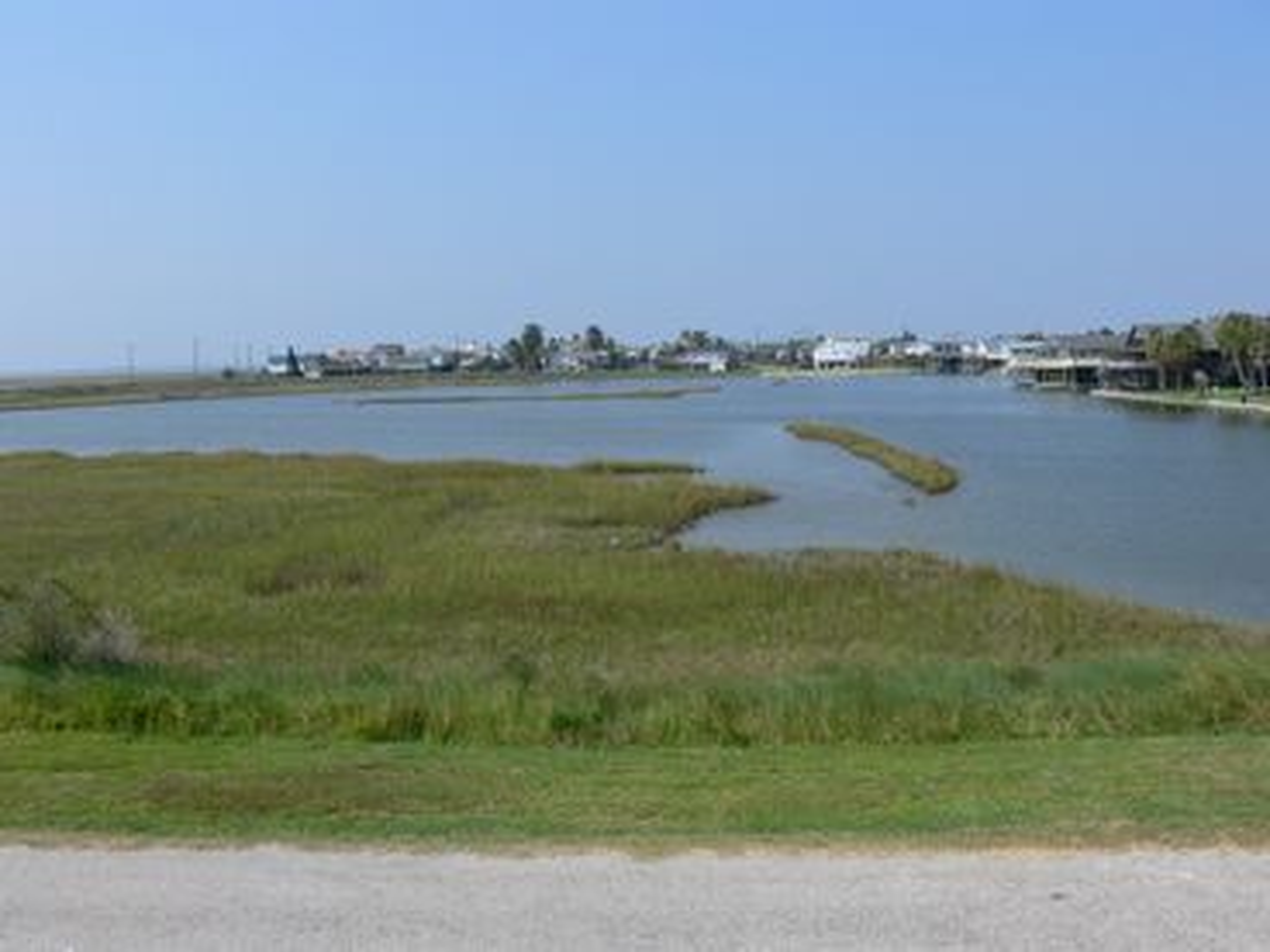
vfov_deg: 40.7
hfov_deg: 52.6
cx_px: 635
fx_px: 1284
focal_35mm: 35
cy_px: 476
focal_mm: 7.4
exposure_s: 1/400
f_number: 5.6
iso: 80
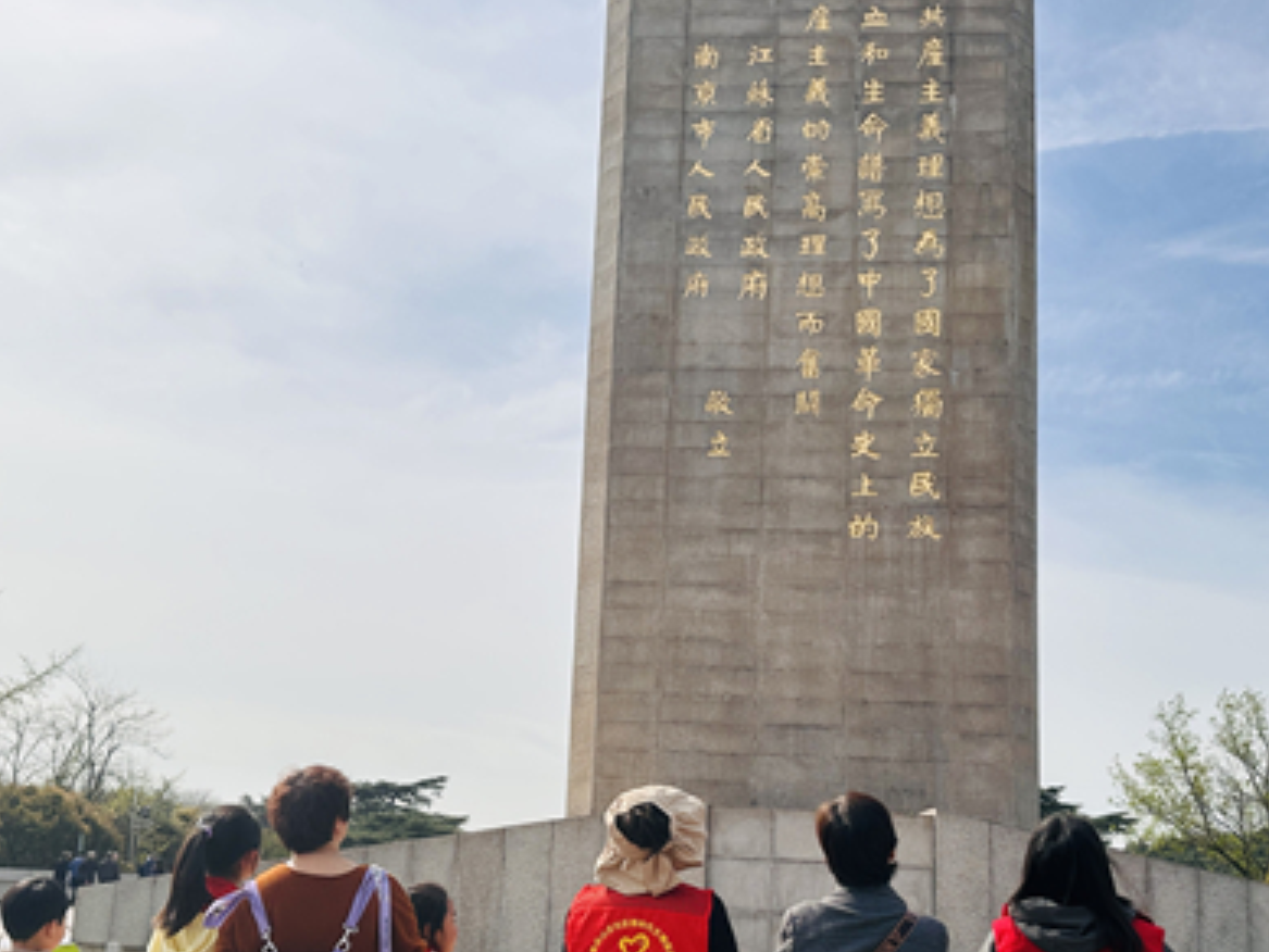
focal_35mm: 37
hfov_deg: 50.1
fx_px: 1357
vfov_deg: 38.3
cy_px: 629
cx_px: 617
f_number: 1.78
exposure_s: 1/3356
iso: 80
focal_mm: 6.86
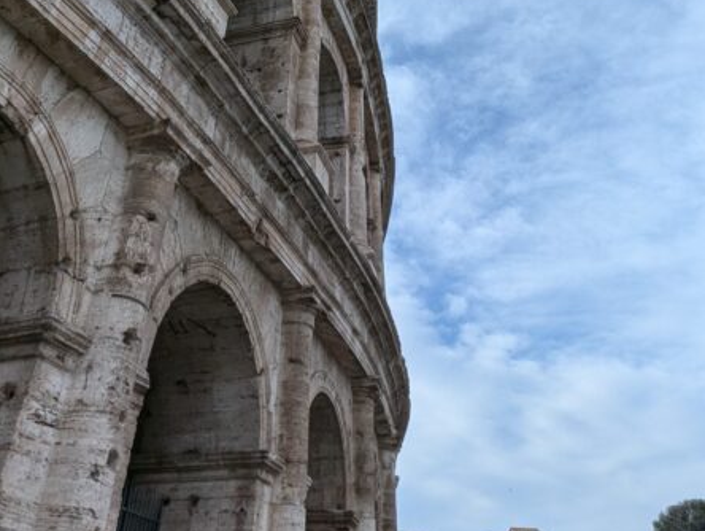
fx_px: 612
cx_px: 327
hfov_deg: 59.8
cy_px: 7
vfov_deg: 41.2
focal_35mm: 30
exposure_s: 1/1049
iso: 47
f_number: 2.2
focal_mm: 1.95
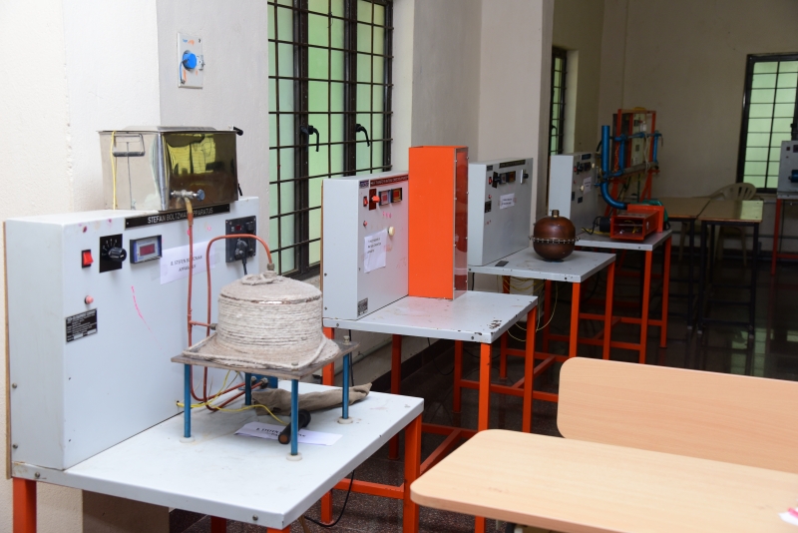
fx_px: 976
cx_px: 399
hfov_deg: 44.5
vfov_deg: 30.5
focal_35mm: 44
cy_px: 266
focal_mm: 44
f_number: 5
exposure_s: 1/125
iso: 800
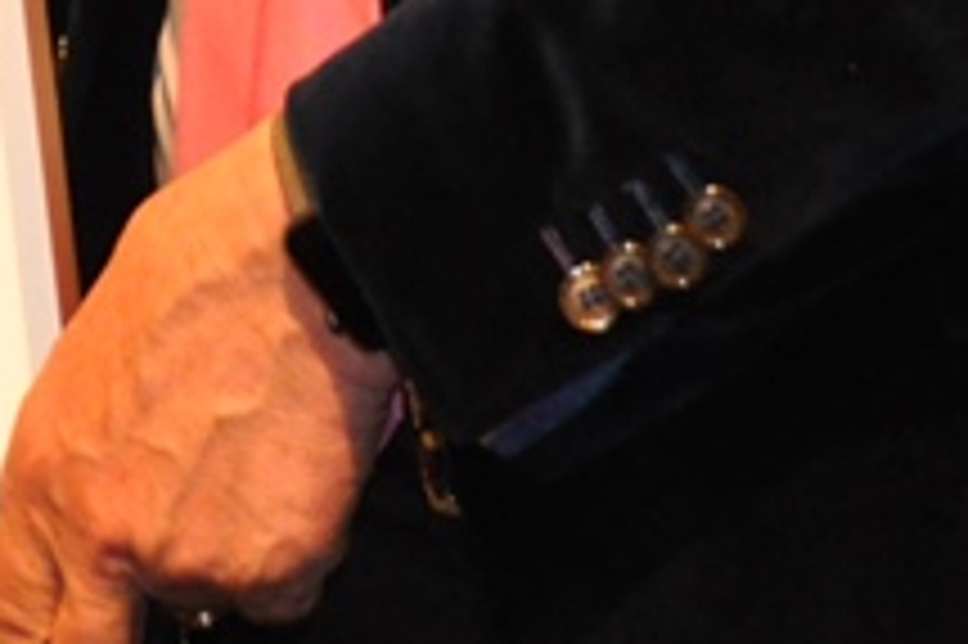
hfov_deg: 12.6
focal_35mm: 161
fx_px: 4326
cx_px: -81
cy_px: -946
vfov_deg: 7.8
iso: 2000
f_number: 5
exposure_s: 1/60
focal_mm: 20
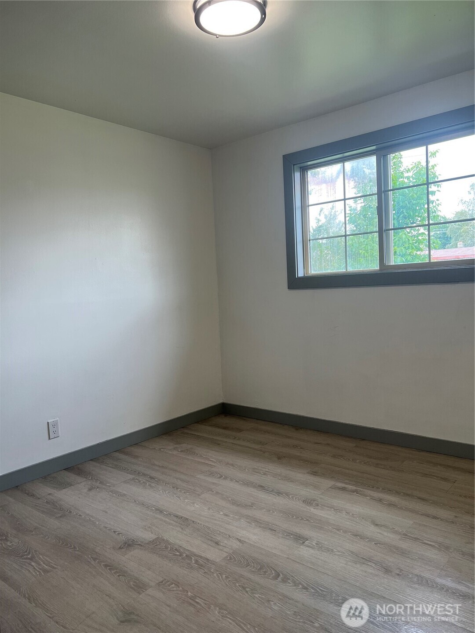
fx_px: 476
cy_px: 316
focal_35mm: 26
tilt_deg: -2.1
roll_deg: +3.5
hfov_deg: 53.1
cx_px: 238
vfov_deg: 67.3
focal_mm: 5.7
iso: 64
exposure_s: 1/152
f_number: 1.5
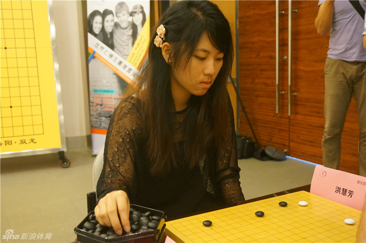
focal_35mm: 40
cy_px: 122
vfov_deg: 32.9
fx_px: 411
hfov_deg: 48.0
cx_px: 183
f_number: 4.5
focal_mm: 27
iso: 3200
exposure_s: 1/50
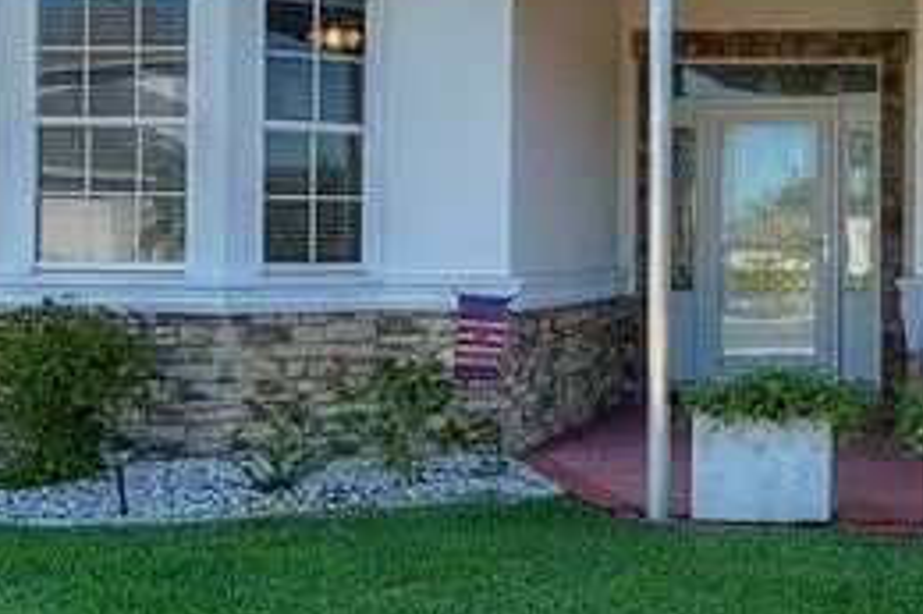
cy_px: 195
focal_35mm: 59
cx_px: 895
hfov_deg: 31.7
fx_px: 1512
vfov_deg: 22.8
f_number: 4.5
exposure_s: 1/250
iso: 100
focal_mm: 10
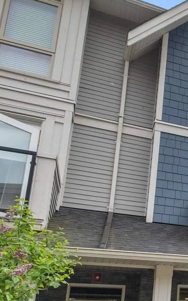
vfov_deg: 39.1
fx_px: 410
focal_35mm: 50
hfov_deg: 19.6
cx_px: 333
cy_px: 231
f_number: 8
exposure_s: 1/40
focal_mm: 10
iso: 400
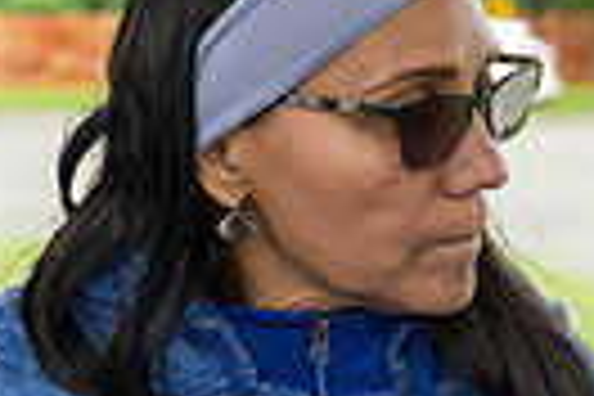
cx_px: 698
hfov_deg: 10.2
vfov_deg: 6.9
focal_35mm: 198
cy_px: 376
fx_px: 3267
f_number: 4
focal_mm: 45
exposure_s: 1/250
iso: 200
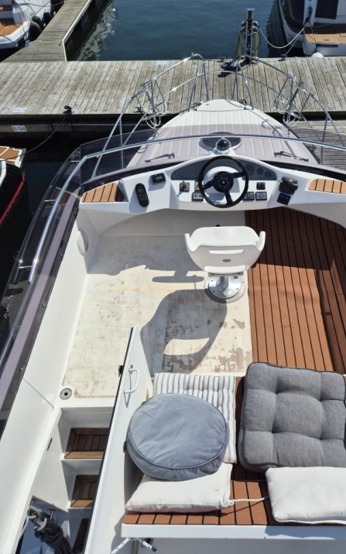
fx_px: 377
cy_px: 272
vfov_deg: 72.6
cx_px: 205
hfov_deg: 49.0
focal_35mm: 25
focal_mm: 5.4
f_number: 1.8
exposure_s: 1/4304
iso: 25
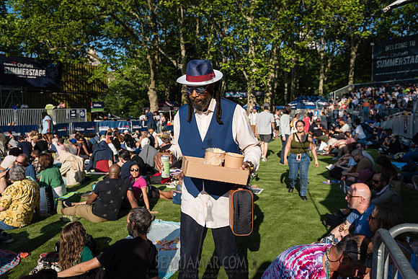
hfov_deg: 63.7
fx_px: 336
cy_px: 139
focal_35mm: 29
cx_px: 217
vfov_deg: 45.1
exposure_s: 1/2000
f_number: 3.2
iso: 200
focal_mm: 24
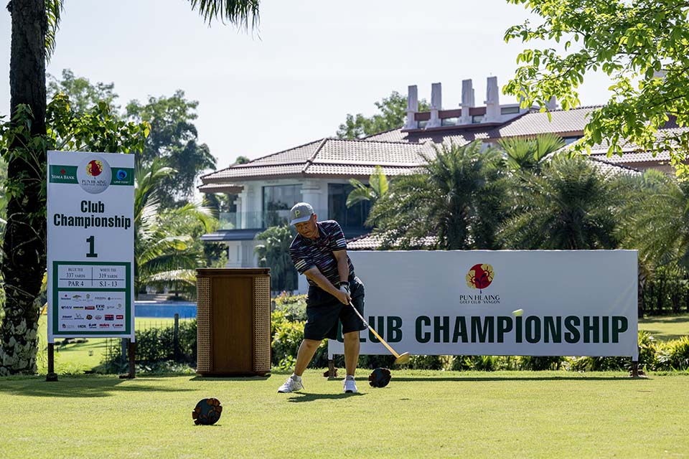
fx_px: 2201
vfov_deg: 11.9
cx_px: 344
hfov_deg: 17.8
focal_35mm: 115
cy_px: 230
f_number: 6.3
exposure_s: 1/800
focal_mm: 115
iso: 360
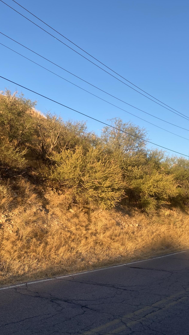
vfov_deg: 52.8
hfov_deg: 31.2
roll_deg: -1.3
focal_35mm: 38
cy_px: 167
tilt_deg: +8.0
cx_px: 83
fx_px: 339
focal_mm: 4.25
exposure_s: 1/884
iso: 32
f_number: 1.8
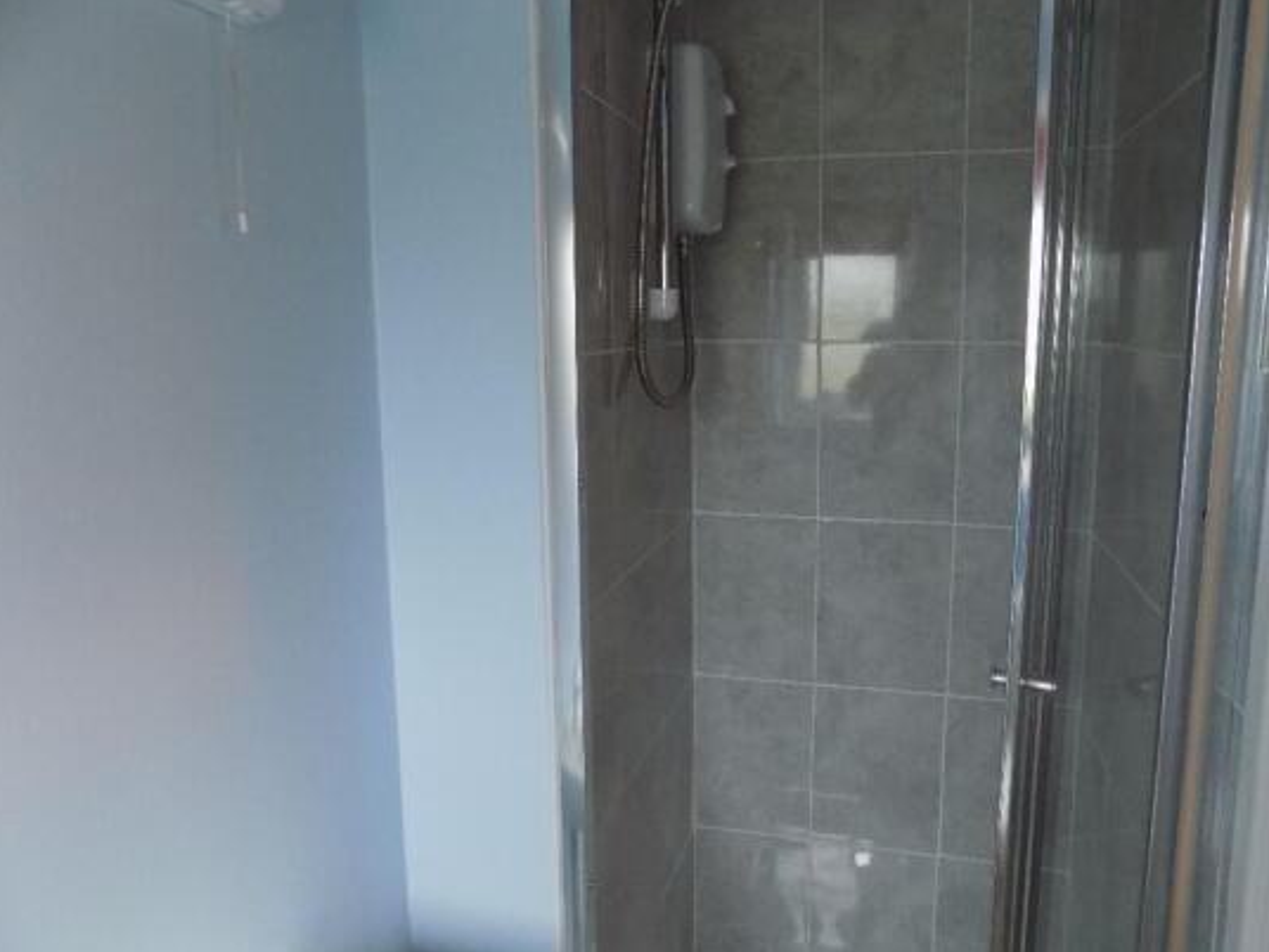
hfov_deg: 69.3
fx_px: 916
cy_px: 456
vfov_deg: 54.9
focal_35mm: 25
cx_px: 674
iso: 360
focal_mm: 4
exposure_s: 1/30
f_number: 3.1
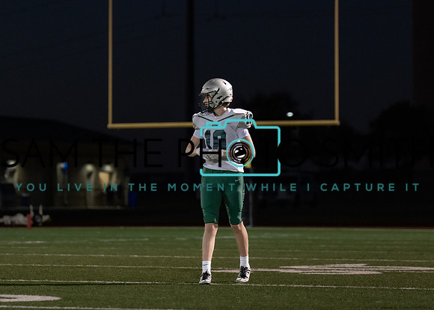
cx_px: 212
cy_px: 136
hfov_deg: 11.3
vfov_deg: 8.1
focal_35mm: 178
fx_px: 2192
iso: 4000
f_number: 2.8
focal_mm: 125
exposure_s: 1/1000
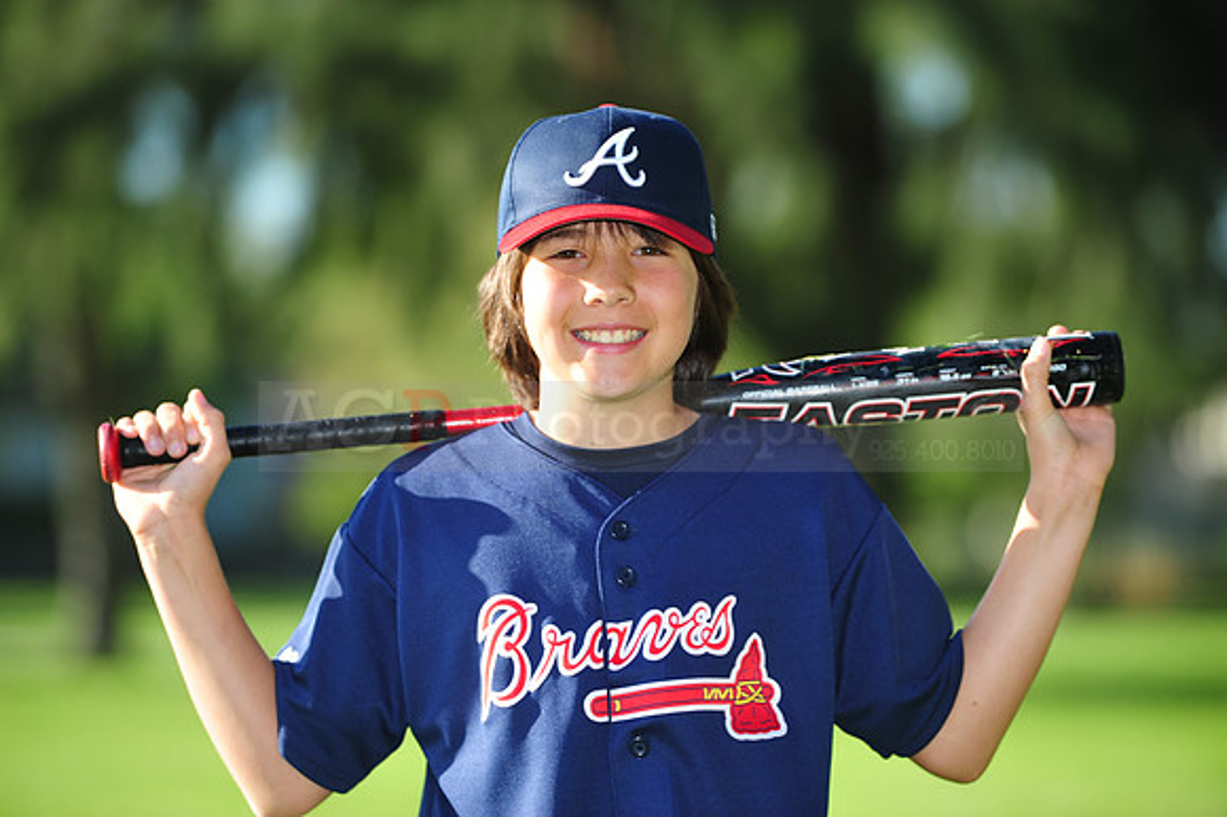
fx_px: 6813
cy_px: 408
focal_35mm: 200
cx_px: 614
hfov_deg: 10.3
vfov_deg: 6.9
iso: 200
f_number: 4.5
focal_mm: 200
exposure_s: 1/500
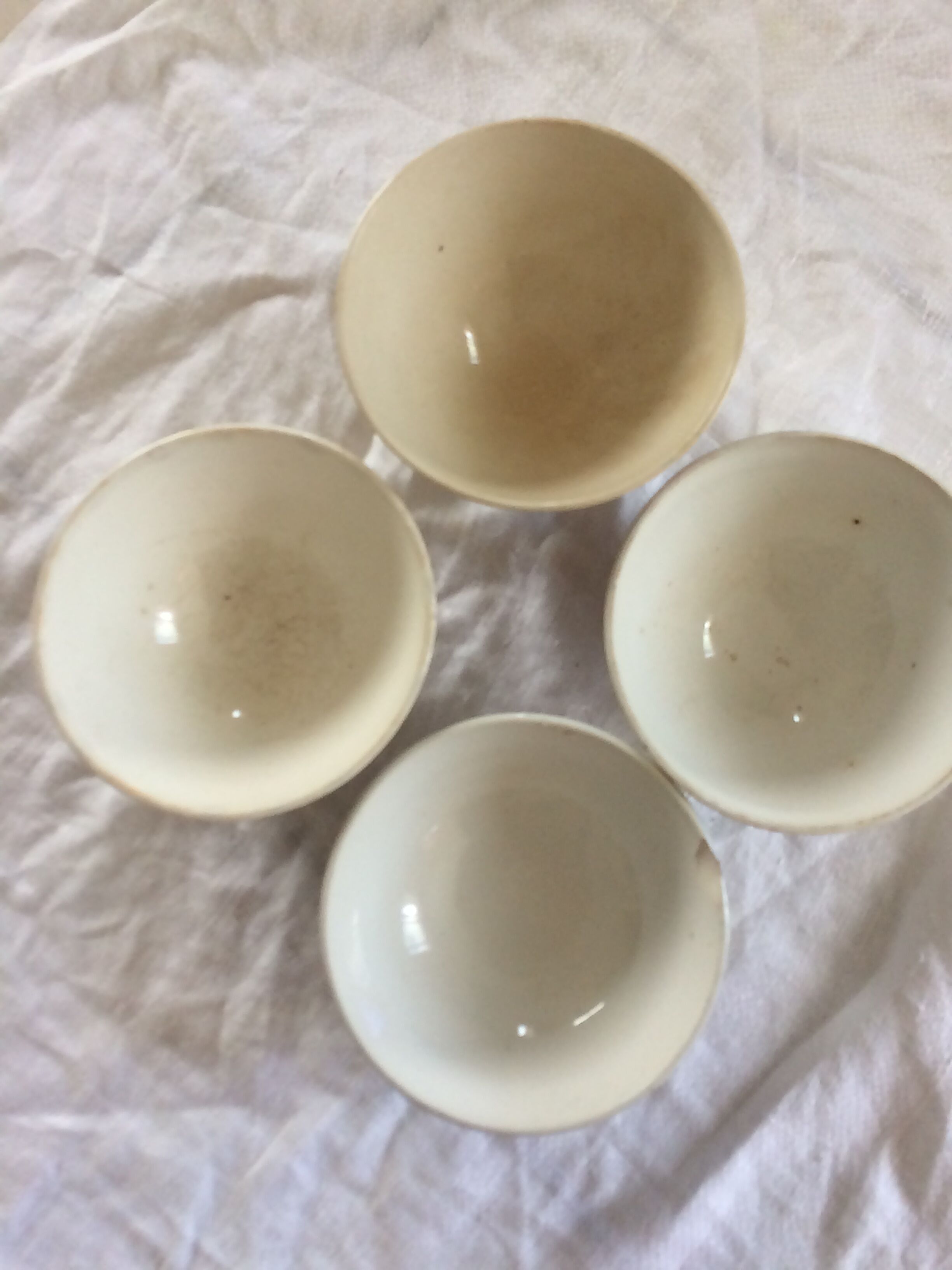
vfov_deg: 61.7
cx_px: 476
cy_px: 635
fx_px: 1063
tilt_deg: -83.5
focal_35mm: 29
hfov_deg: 48.2
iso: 125
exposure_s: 1/100
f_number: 2.2
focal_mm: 4.15
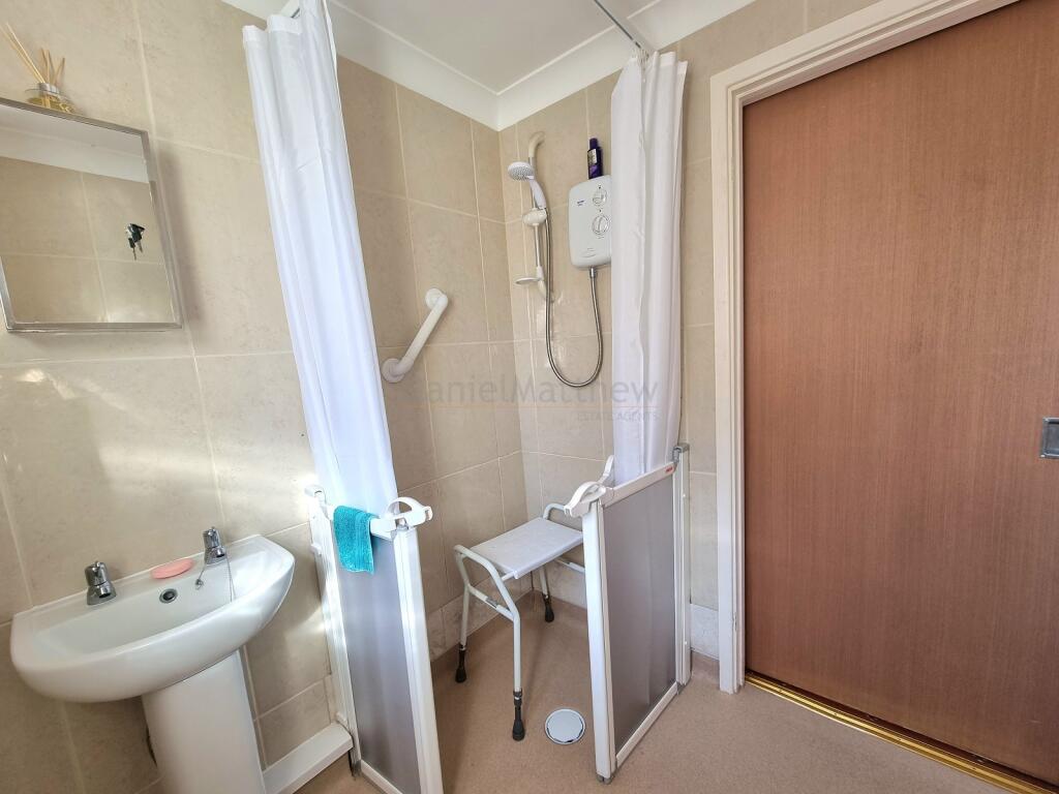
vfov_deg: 89.9
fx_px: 398
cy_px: 397
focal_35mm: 13
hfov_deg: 106.2
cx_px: 530
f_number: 2.2
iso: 80
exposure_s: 1/60.2
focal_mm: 2.2
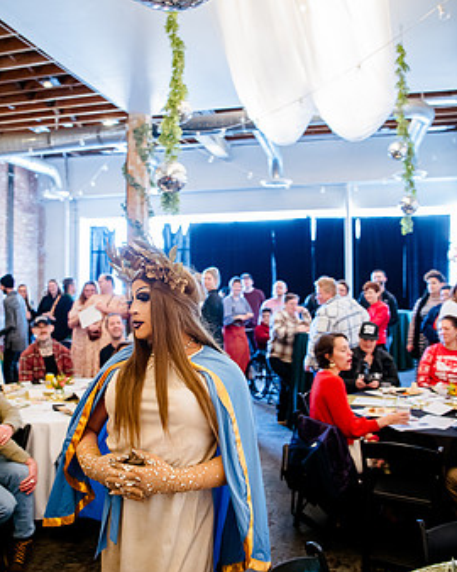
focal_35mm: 30
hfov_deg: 48.4
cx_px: 207
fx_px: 508
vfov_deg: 58.8
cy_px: 272
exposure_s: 1/80
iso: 5000
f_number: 2.8
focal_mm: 24
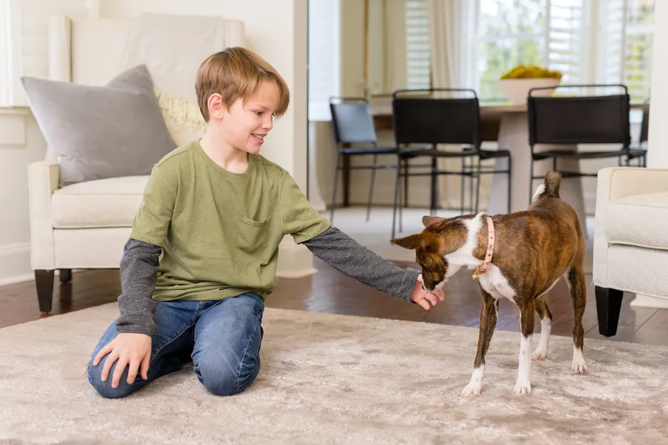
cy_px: 220
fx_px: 946
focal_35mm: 51
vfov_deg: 26.5
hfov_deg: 38.9
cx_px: 337
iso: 1250
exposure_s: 1/640
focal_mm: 50
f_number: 3.2
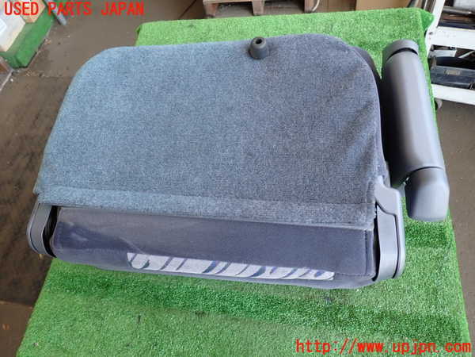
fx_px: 343
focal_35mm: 25
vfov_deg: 54.9
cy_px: 178
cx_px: 238
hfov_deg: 69.4
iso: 200
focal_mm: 4.5
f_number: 2
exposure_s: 1/60
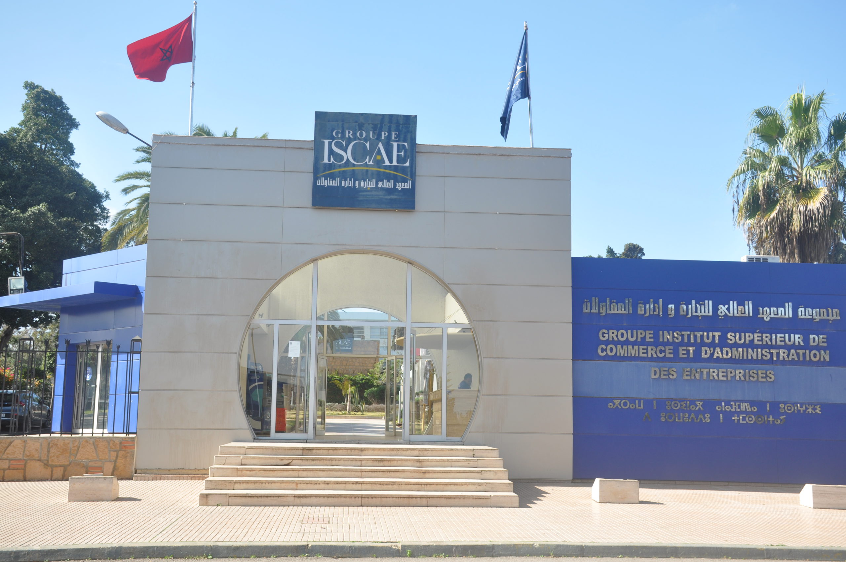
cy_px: 281
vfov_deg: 29.8
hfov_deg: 43.7
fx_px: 1056
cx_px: 423
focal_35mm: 45
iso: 200
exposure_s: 1/250
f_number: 8
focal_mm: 30
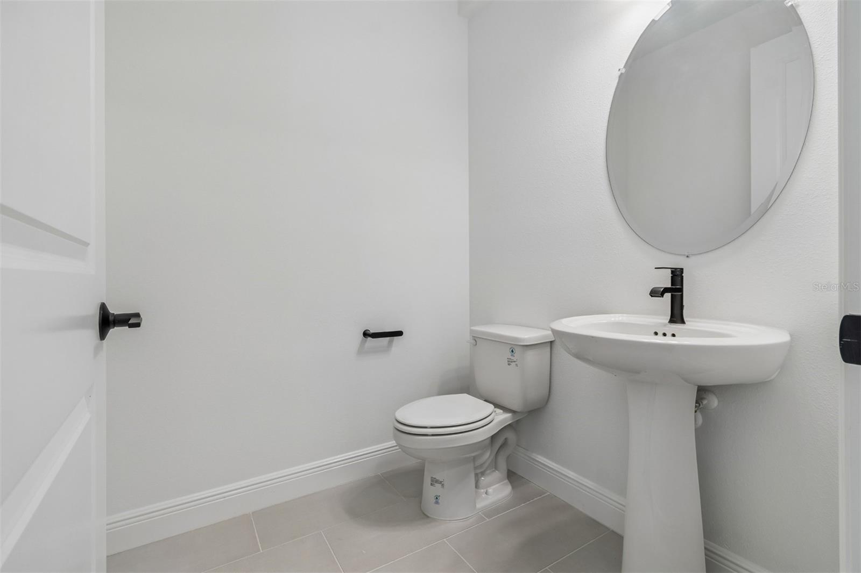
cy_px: 286
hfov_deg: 100.4
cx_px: 430
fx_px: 359
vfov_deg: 77.3
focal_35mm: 15
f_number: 7.1
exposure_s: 1/13
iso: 100
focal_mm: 10
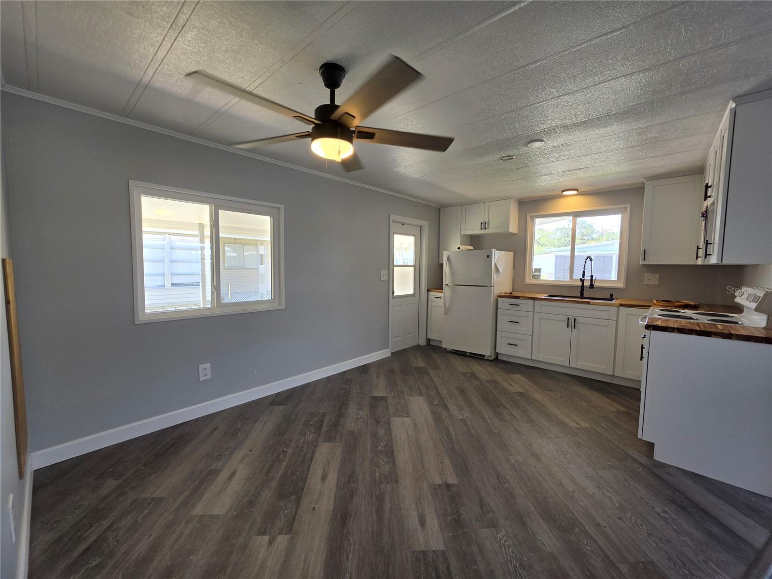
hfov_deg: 106.2
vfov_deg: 89.9
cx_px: 386
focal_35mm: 13
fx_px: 290
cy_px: 290
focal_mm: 2.2
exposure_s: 1/120
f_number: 1.9
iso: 40
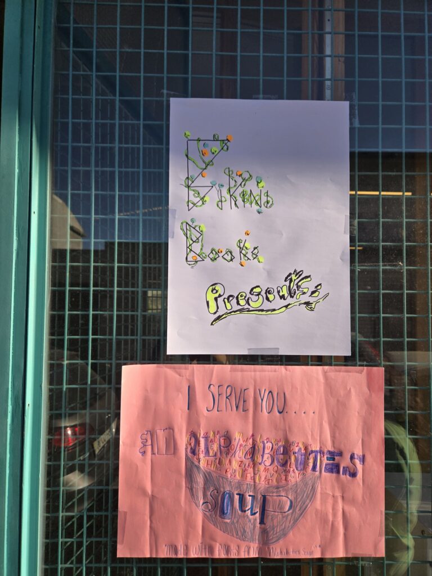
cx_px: 216
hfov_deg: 58.9
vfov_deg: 73.9
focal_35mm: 23
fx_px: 383
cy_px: 288
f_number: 1.8
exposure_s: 1/1192
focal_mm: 5.4
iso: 25
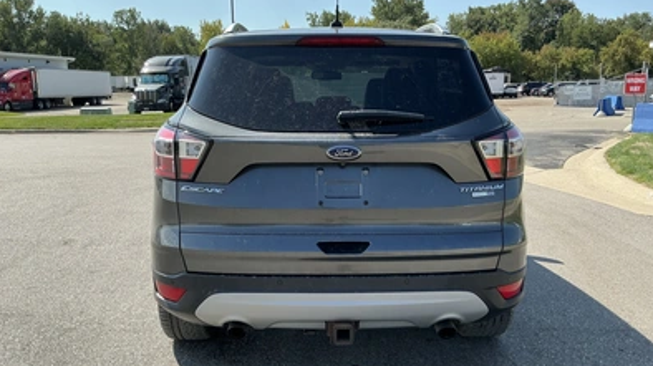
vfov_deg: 37.7
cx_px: 328
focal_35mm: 31
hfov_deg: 62.7
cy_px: 189
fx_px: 536
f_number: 1.8
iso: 25
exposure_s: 1/1195
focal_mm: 3
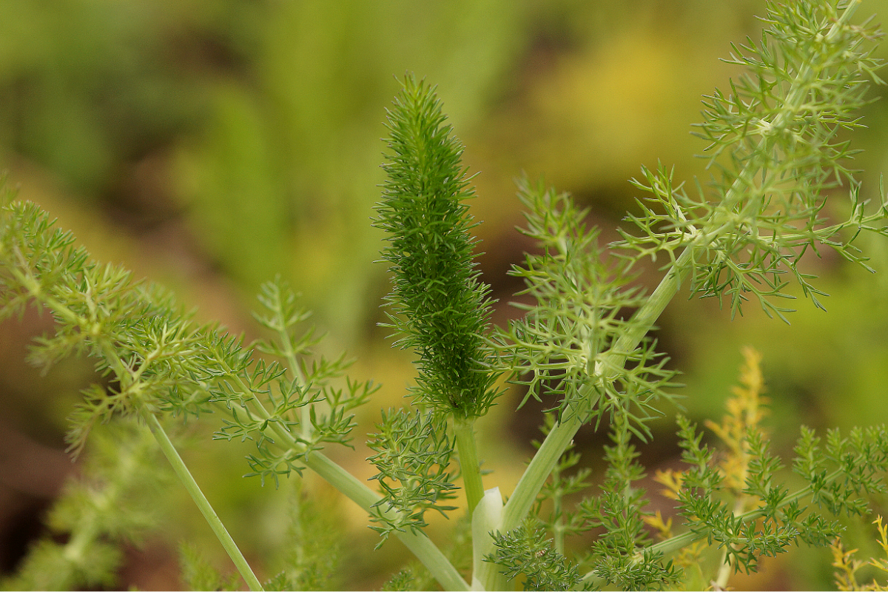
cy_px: 296
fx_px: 3700
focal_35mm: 150
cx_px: 444
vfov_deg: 9.1
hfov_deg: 13.7
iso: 250
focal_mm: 100
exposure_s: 1/160
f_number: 4.5
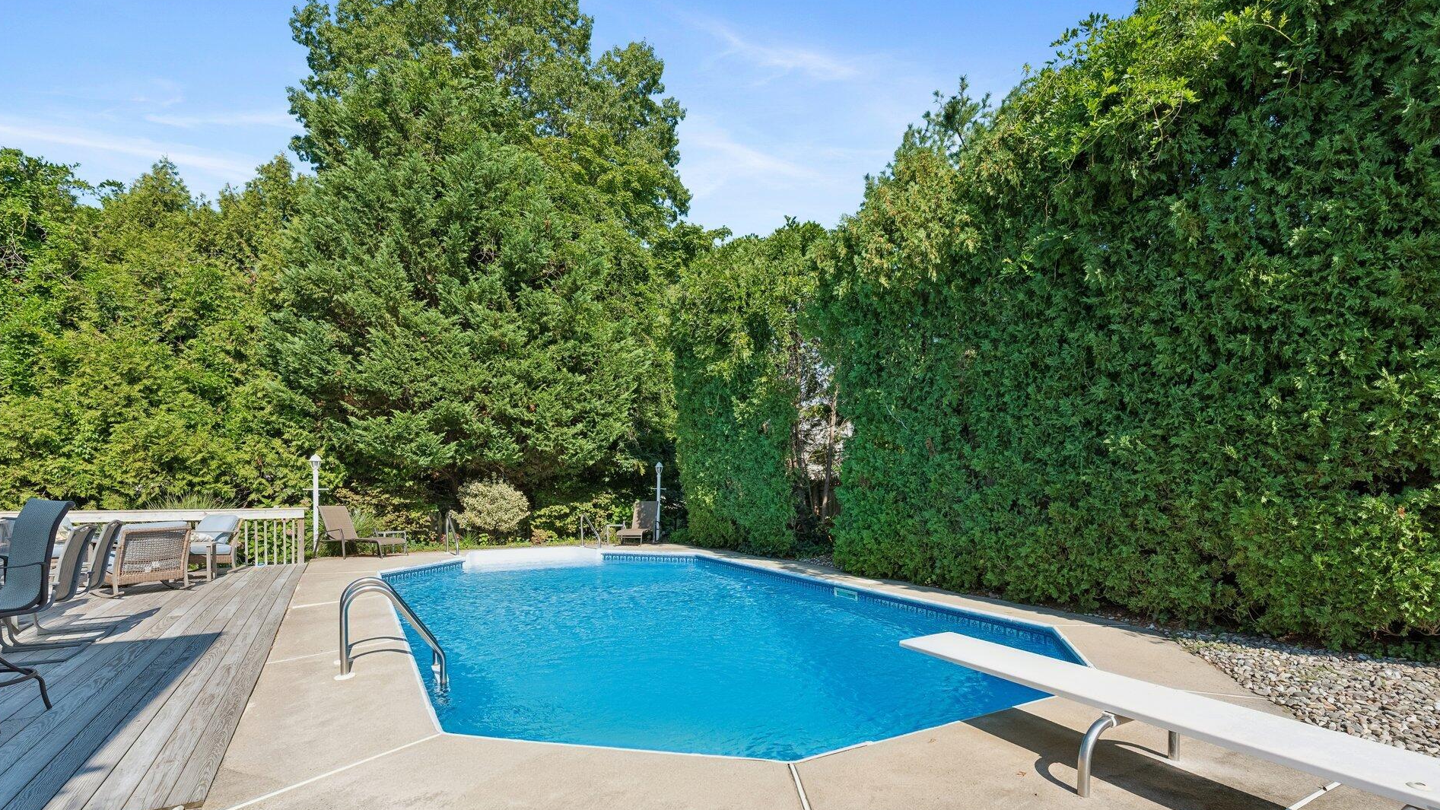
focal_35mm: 17
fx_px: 649
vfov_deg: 63.7
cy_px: 460
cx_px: 758
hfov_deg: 95.8
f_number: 7.1
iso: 1000
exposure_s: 1/1250
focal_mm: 15
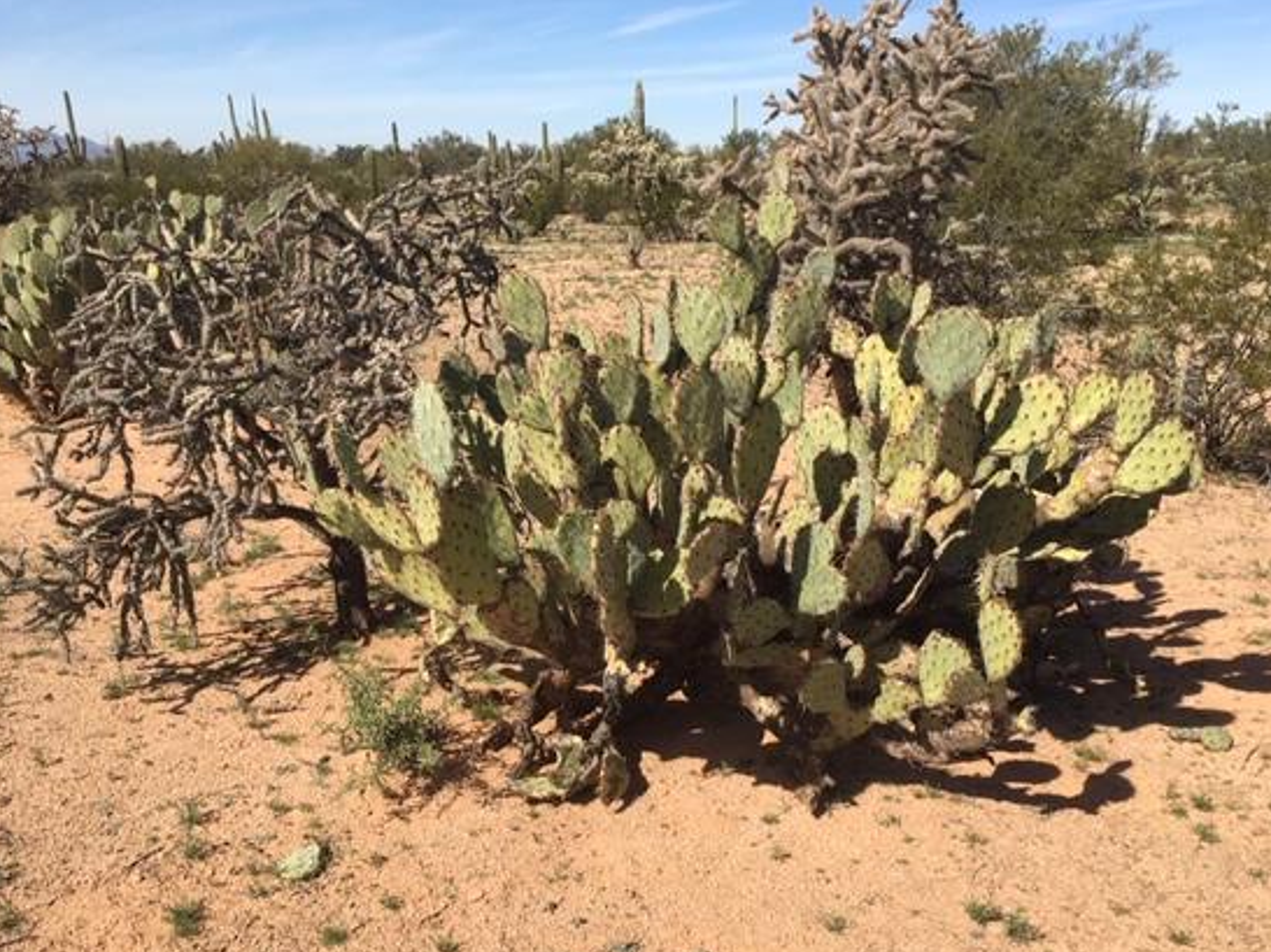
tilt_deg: -17.8
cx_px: 608
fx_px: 1248
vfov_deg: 41.7
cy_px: 535
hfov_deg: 54.0
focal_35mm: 34
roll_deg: -1.6
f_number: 2.2
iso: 25
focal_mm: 4.15
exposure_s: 1/1603
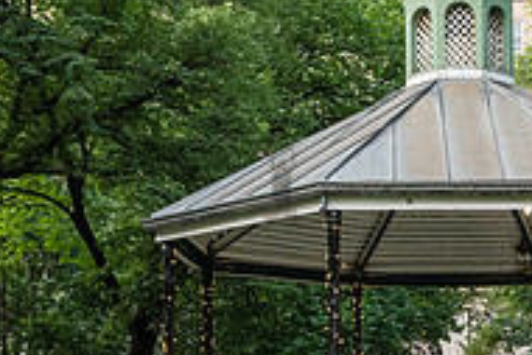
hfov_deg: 23.3
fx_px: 1272
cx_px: 419
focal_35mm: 86
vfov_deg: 15.1
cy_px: 486
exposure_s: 1/200
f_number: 5
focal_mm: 24
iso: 1000
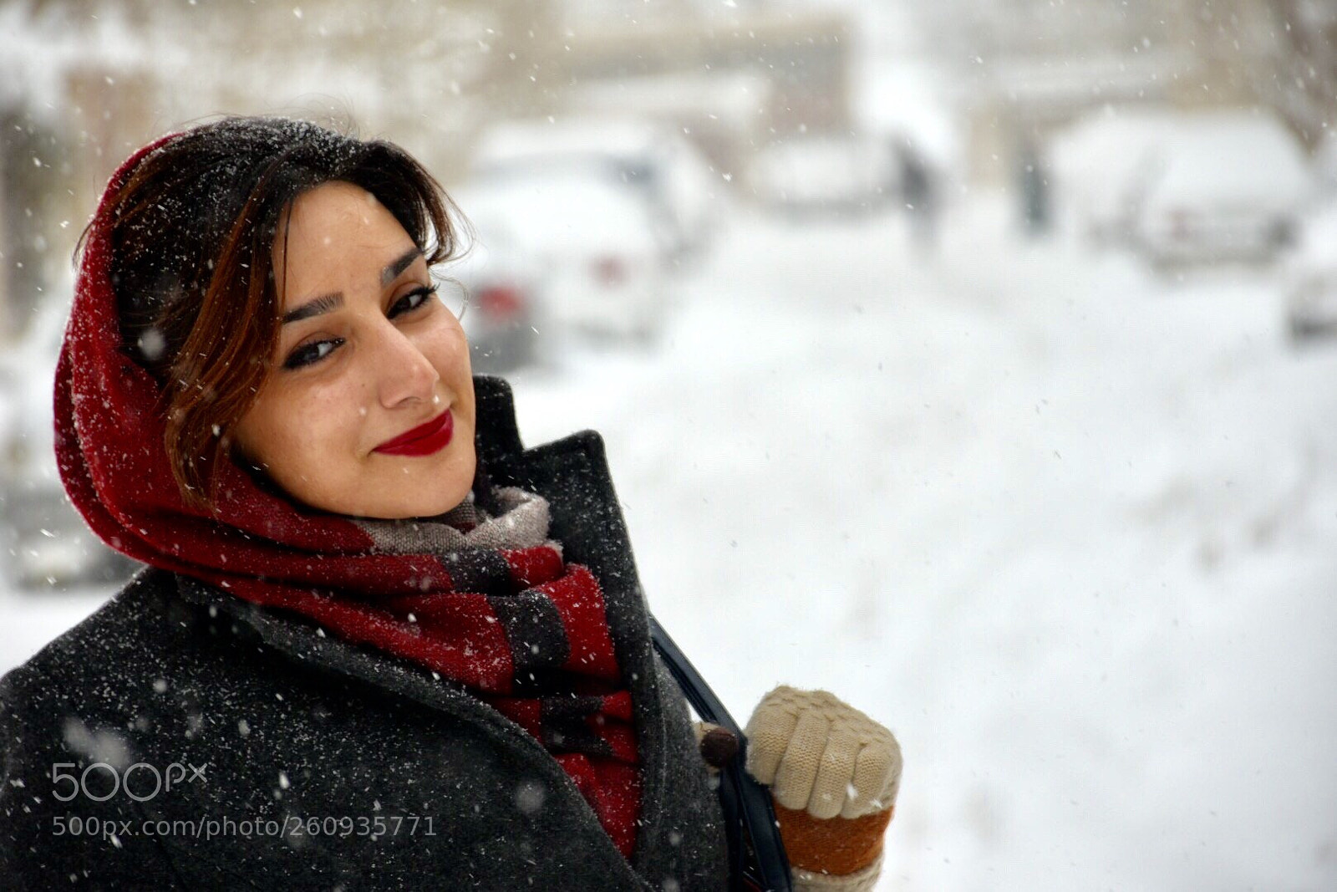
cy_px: 446
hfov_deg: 9.8
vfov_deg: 6.5
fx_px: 7799
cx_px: 668
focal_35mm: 210
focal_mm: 140
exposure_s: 1/320
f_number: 5.6
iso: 100
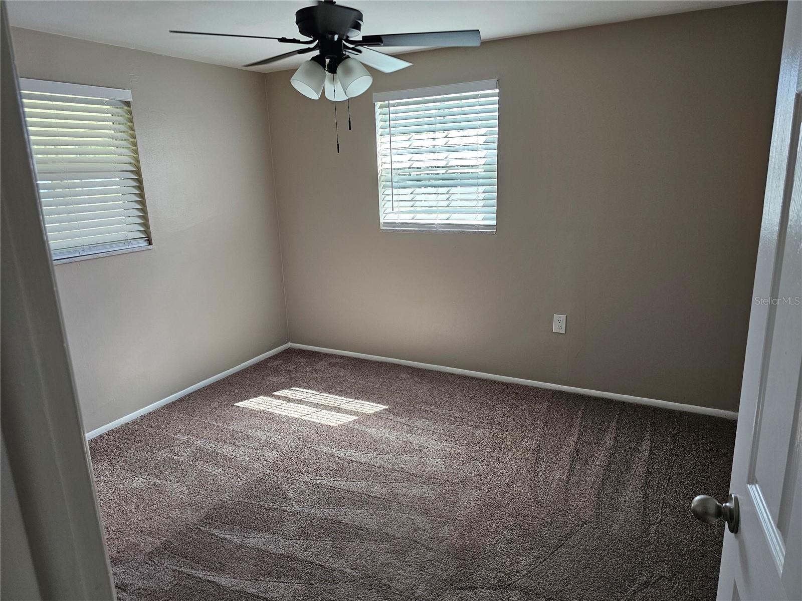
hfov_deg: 73.9
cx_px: 401
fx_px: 533
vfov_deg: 58.9
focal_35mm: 23
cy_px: 300
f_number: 1.7
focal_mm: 6.3
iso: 200
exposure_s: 1/180
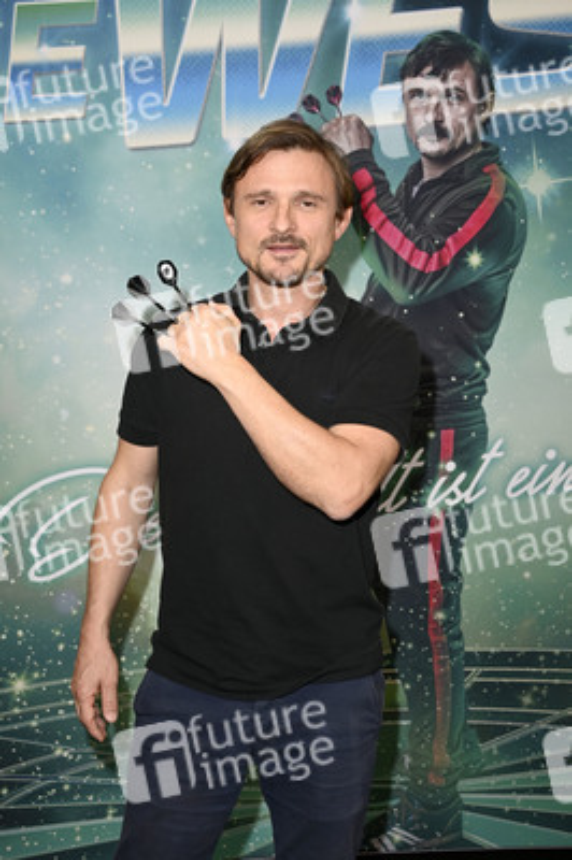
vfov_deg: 39.6
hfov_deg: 26.9
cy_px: 430
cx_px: 286
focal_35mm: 50
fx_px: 1194
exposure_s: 1/200
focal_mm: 50
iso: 500
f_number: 5.6
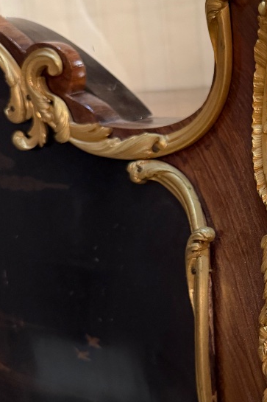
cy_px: 244
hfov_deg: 22.6
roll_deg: +0.7
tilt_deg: -20.3
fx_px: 612
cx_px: 324
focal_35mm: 55
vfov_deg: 36.1
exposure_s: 1/50
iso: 640
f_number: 1.78
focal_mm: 6.76
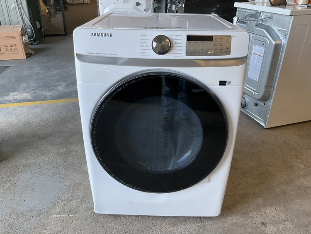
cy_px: 117
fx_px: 261
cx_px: 156
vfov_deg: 48.3
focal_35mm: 29
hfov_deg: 61.6
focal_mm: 3
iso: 64
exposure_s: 1/60
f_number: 1.8
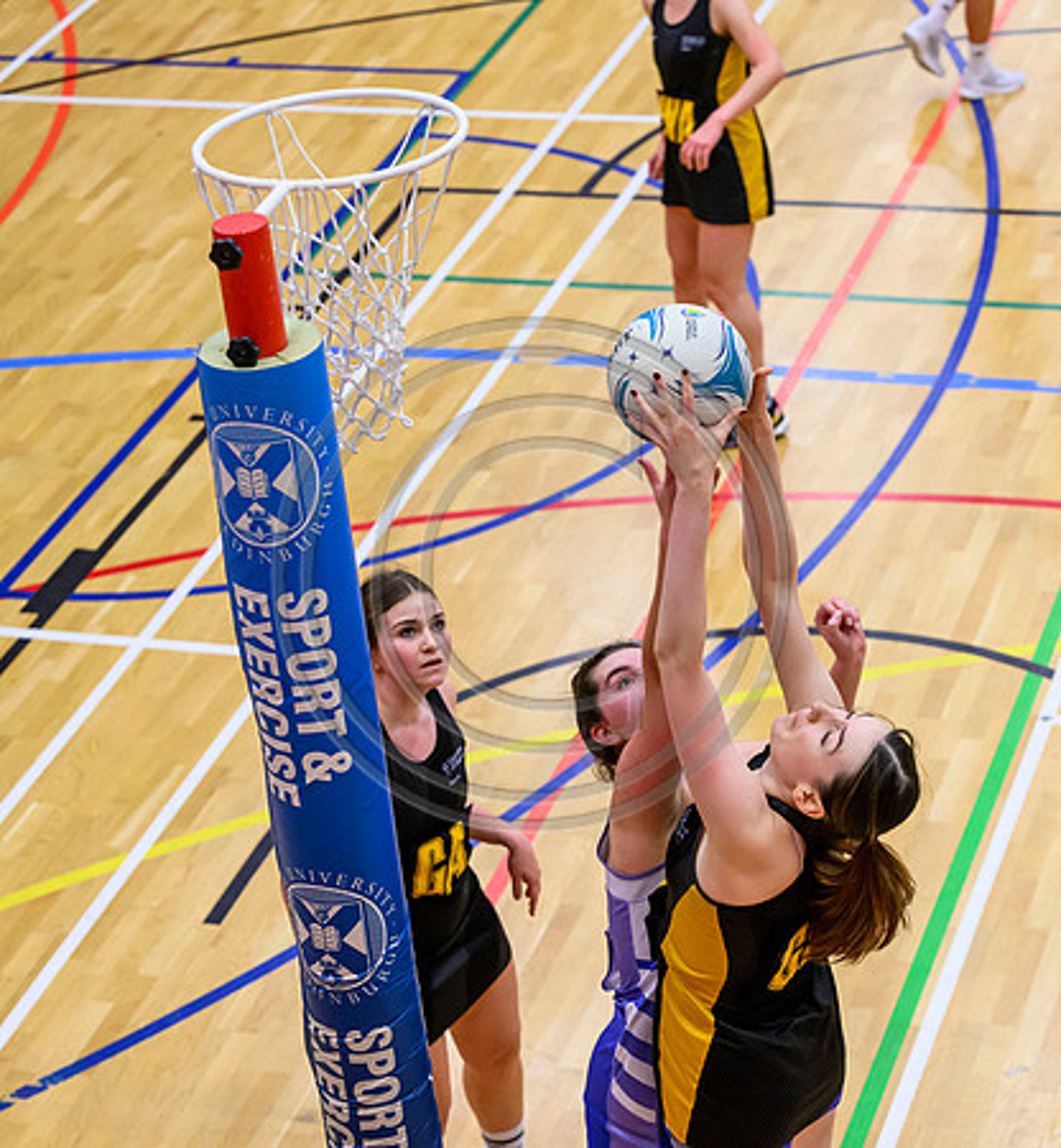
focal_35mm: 93
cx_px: 628
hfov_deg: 18.0
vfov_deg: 19.5
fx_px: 3346
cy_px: 574
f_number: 3.5
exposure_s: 1/800
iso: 5000
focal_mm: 70
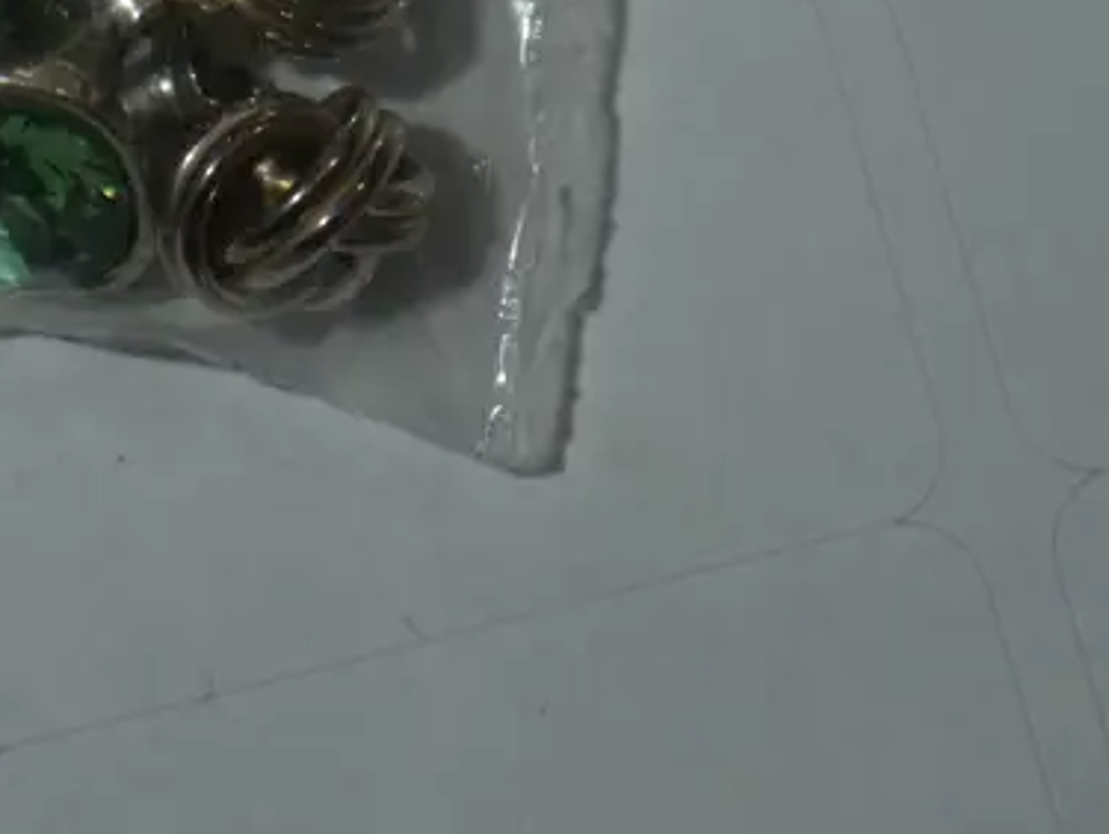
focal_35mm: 191
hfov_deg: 10.3
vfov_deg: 7.7
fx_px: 6125
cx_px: 80
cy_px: -197
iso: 200
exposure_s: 1/160
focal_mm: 35
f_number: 5.5
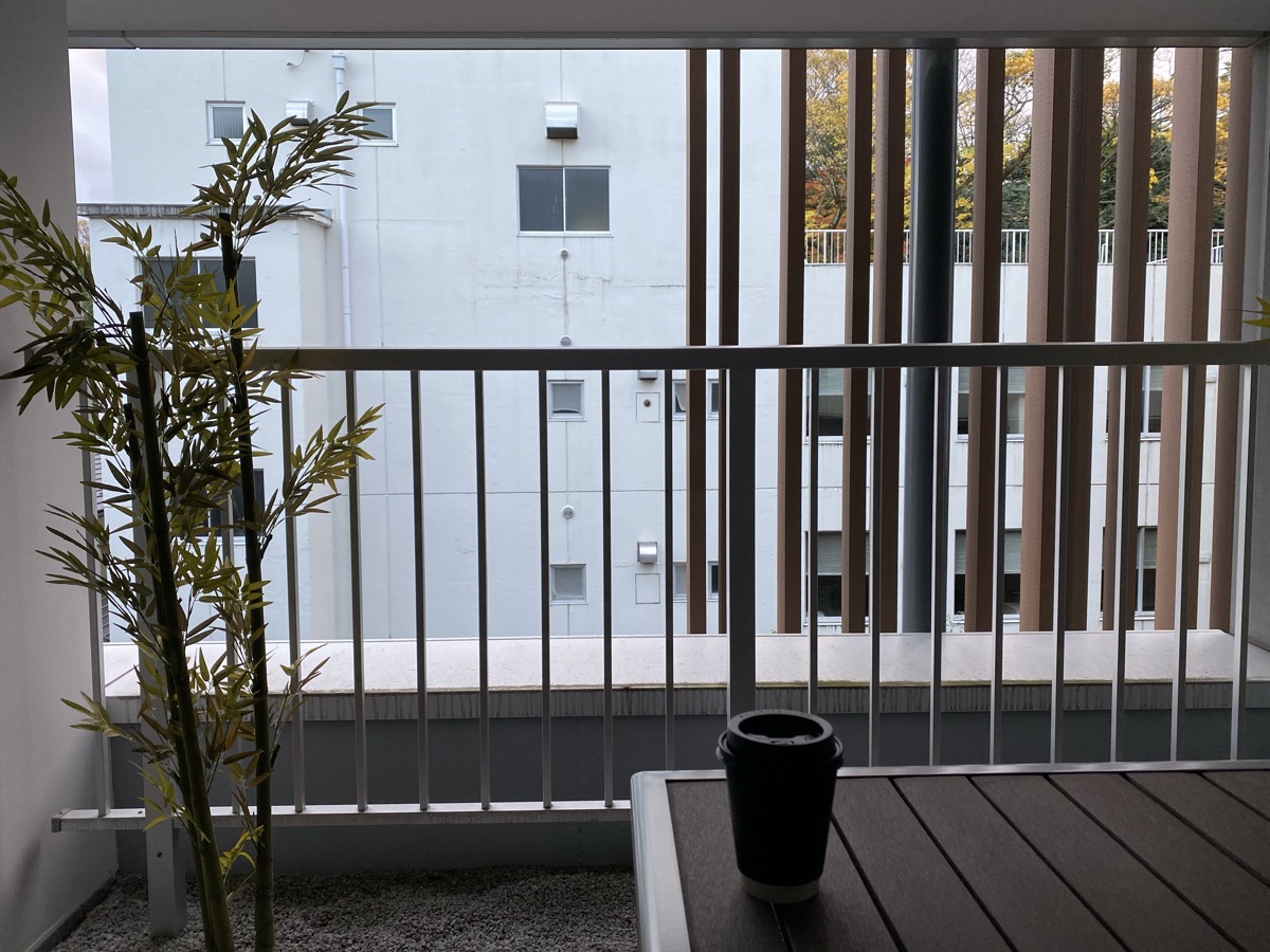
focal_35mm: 26
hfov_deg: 67.3
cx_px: 635
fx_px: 954
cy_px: 476
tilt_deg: -4.9
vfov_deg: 53.1
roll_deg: +0.5
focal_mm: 4.25
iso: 100
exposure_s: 1/121
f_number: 1.8
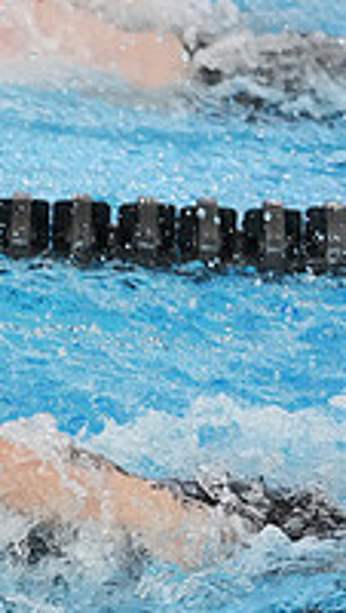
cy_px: 277
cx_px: -511
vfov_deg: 8.3
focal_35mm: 261
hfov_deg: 4.6
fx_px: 4243
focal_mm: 86
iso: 5000
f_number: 4
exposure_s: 1/1250
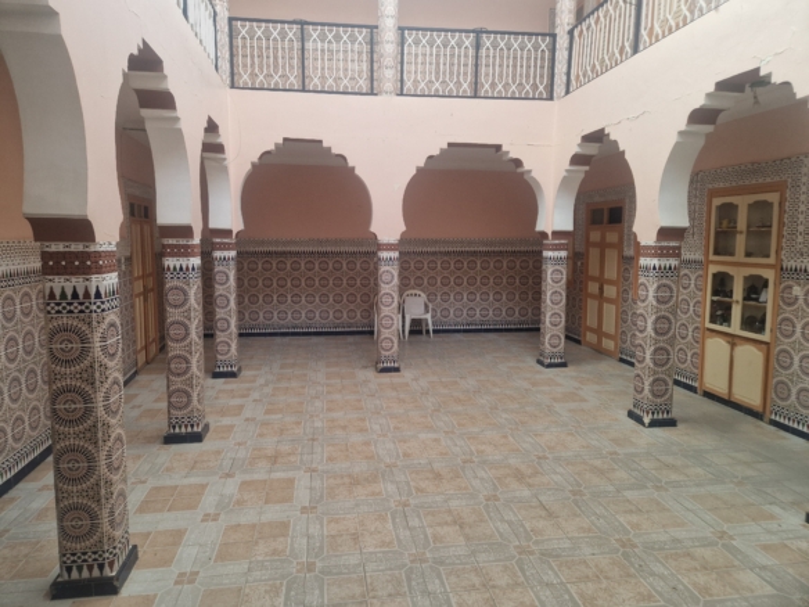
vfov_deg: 58.9
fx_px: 538
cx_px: 404
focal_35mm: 23
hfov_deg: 73.9
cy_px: 304
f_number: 1.8
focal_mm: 5.4
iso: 50
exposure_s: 1/100
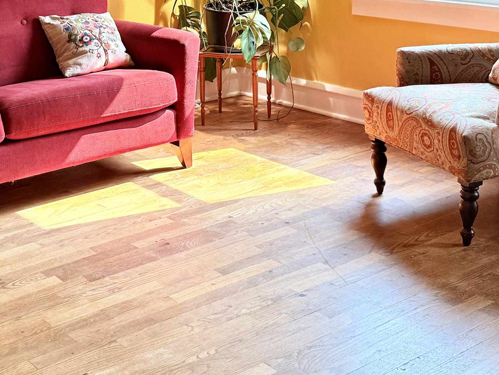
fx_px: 822
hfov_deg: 32.7
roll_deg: +2.0
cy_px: 43
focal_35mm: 57
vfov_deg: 25.0
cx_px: 92
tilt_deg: -8.9
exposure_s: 1/165
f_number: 1.78
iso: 200
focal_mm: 6.76
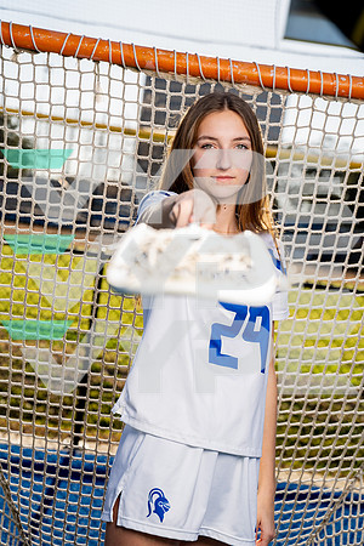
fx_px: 1062
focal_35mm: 70
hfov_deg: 19.5
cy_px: 273
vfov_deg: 28.8
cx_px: 182
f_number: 4
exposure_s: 1/640
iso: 100
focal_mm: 70
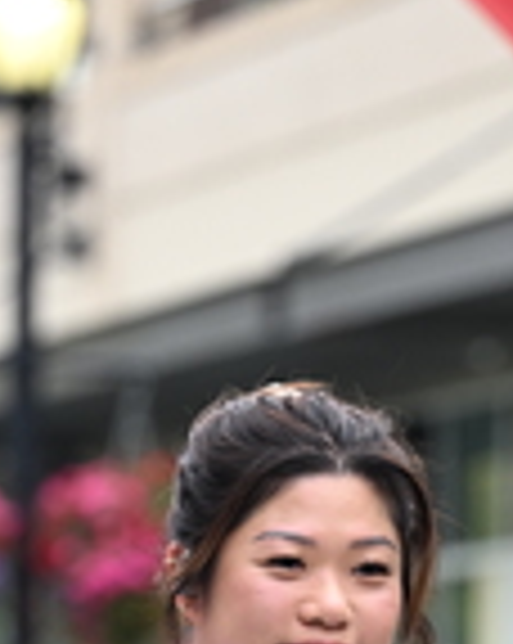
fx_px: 6752
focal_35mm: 355
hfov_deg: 4.3
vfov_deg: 5.4
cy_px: 815
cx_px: 380
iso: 640
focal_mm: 98
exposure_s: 1/1600
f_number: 2.8
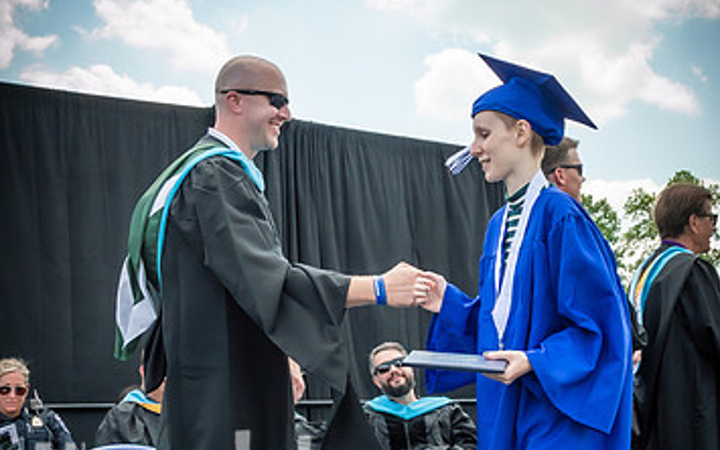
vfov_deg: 20.3
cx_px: 363
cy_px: 388
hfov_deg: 32.5
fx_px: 1236
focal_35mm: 63
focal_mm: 17
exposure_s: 1/320
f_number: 7.1
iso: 200
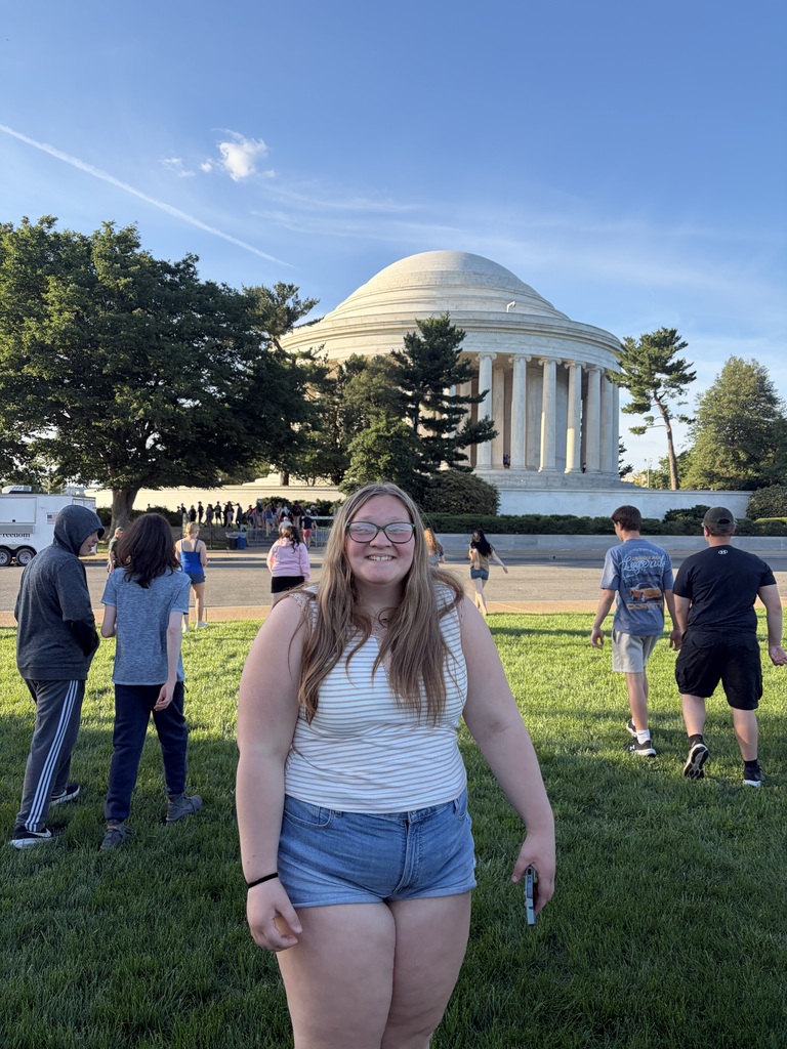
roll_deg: -0.3
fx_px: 788
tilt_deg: -0.6
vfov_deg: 67.3
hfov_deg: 53.1
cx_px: 394
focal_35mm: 26
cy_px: 524
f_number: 1.6
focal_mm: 5.96
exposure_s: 1/1048
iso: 50
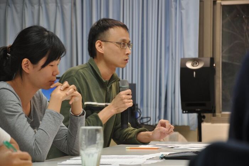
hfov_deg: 13.0
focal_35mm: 158
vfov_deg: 8.7
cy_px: 83
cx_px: 124
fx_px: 1089
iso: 800
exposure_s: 1/30
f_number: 5.6
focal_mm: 105
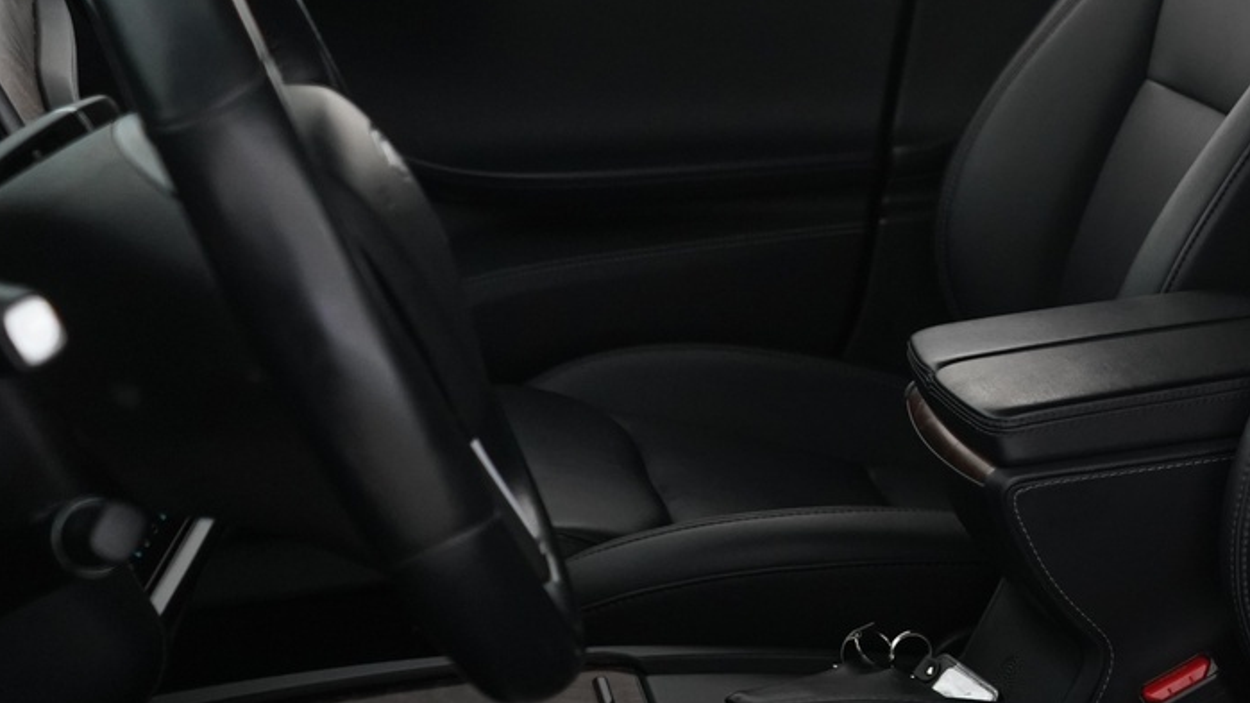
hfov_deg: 28.4
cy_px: 127
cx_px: 1343
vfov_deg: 17.6
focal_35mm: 68
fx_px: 2254
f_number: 3.5
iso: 2000
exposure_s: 1/40
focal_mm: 28
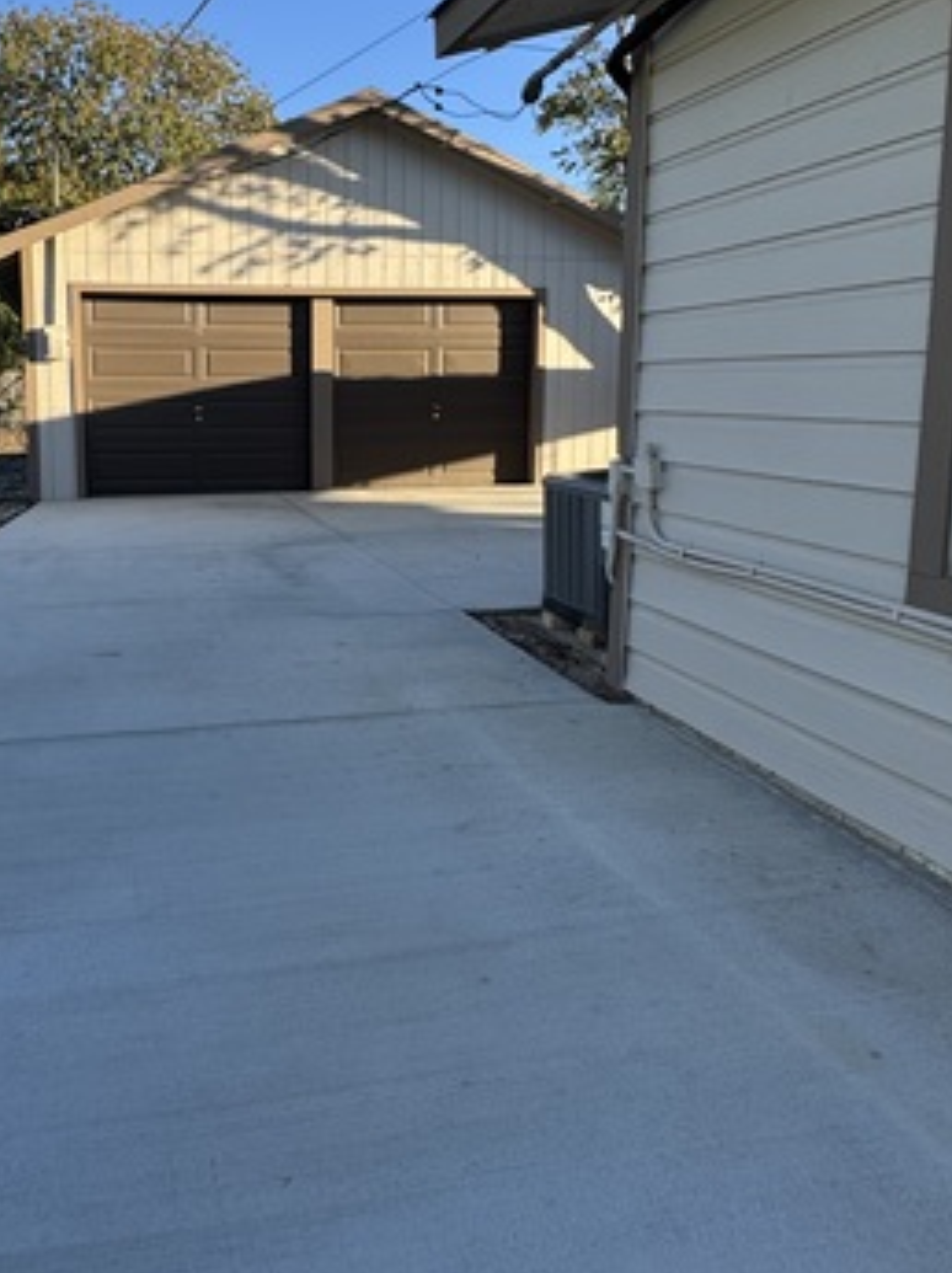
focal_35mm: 26
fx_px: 955
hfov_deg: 51.0
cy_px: 480
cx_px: 251
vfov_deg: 66.4
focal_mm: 2.22
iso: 40
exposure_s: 1/548
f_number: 2.2
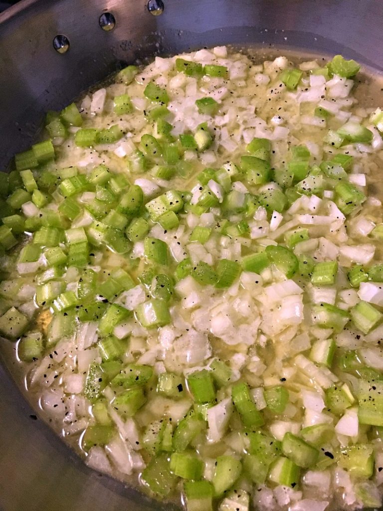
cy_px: 256
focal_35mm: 29
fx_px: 428
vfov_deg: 61.7
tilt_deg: -60.4
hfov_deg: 48.2
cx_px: 192
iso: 320
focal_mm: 4.15
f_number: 2.2
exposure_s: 1/15
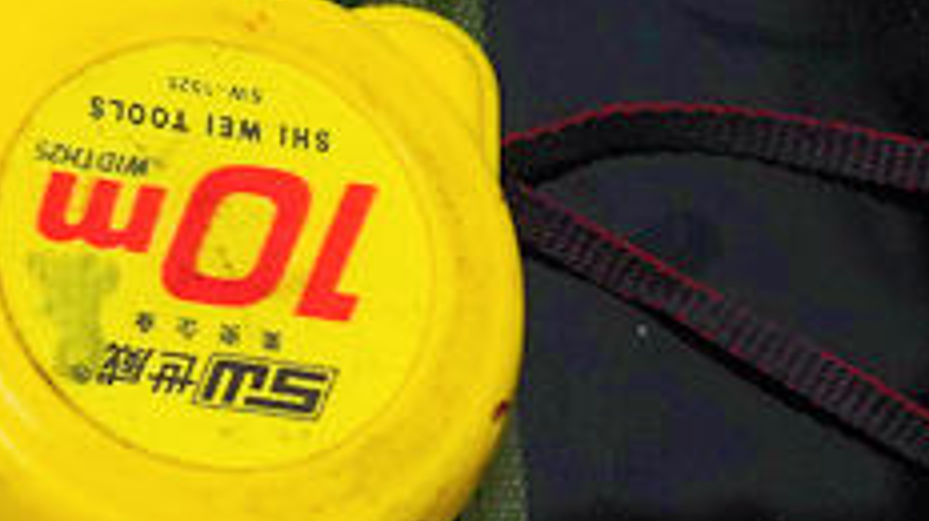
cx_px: -709
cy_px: 337
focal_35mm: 187
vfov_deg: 6.5
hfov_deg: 10.8
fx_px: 4602
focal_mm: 46
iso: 4000
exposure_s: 1/125
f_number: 6.3
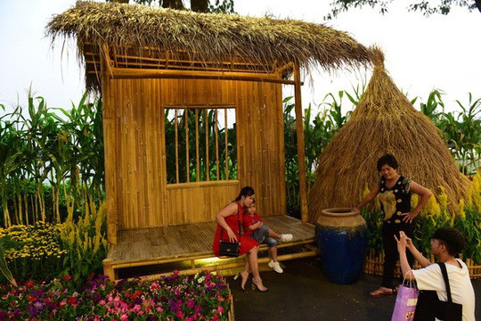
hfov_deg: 73.7
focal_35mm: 24
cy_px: 160
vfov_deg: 53.1
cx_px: 240
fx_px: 321
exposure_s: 1/100
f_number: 3.5
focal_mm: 24
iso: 2000
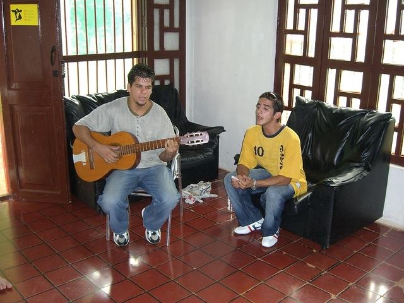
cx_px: 202
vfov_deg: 37.7
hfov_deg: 49.0
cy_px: 152
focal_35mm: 38
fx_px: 443
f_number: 2.8
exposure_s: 1/60
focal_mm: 7.9
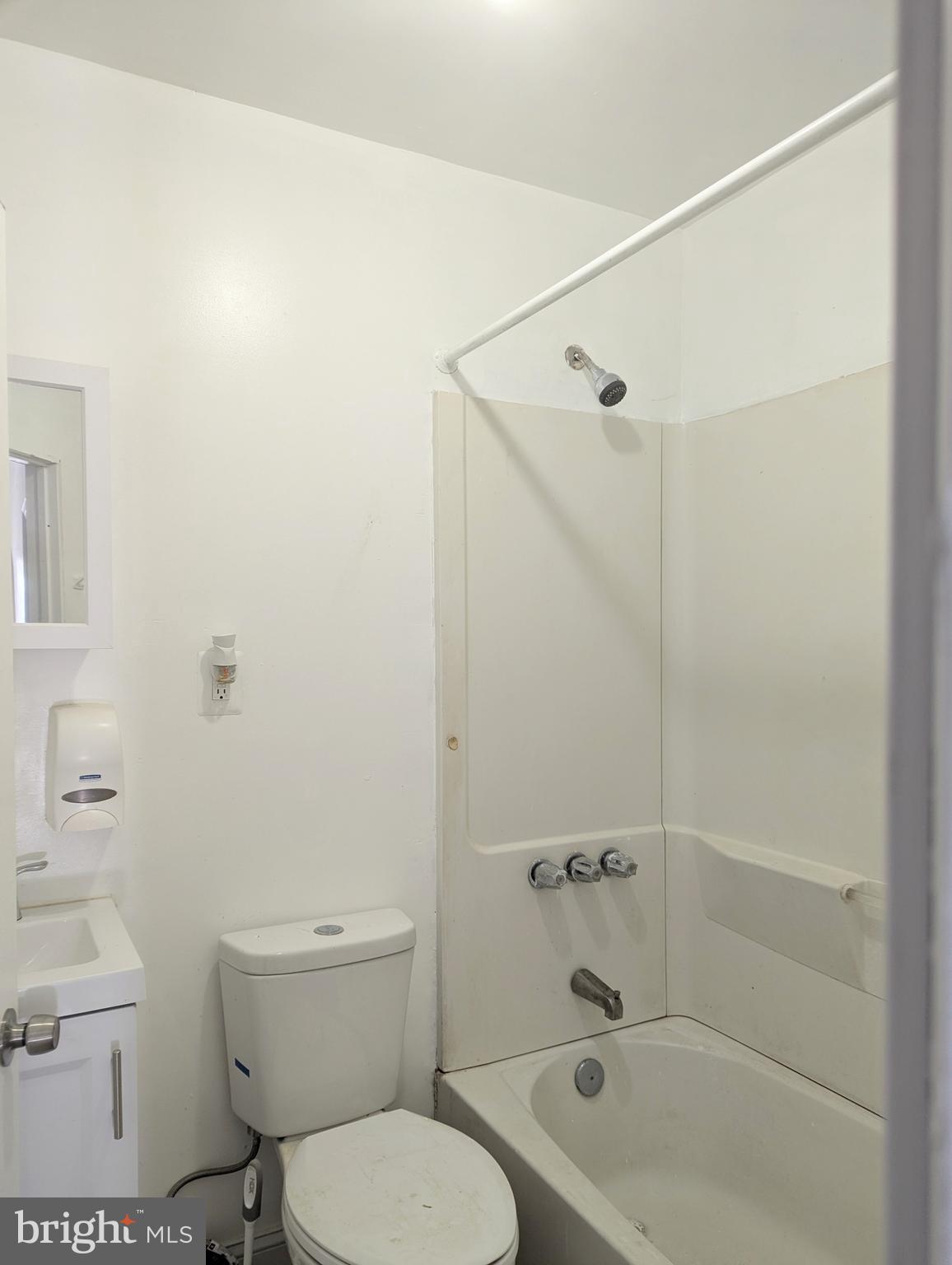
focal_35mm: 24
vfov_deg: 71.5
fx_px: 878
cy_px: 632
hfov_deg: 56.9
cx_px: 476
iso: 81
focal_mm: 6.81
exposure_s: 1/40
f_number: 1.85
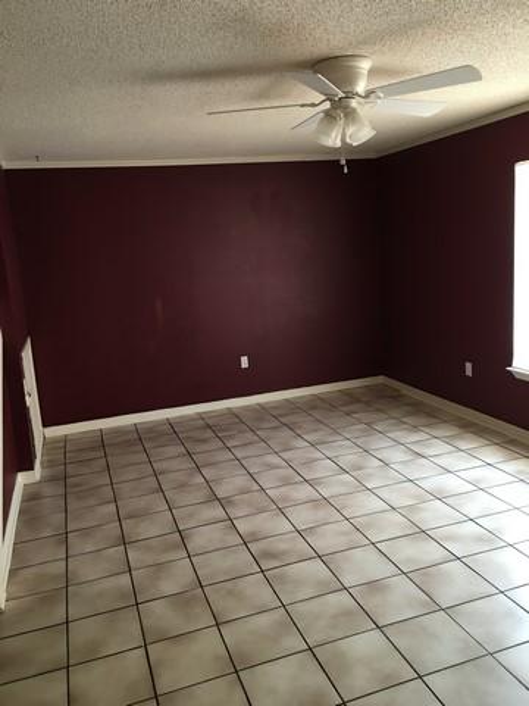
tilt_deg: -9.6
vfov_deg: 61.7
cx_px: 264
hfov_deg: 48.2
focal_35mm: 29
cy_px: 353
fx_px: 591
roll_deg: +3.6
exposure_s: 1/15
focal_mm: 4.15
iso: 64
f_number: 2.2
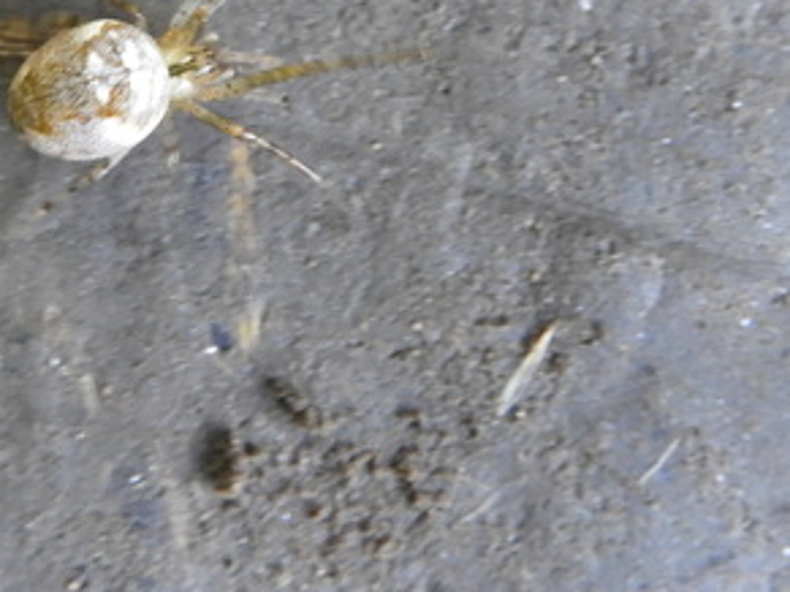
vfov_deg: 16.4
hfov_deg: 21.9
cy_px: 5
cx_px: 115
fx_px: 2007
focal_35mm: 88
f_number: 3.5
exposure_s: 1/15
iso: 400
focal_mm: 5.4
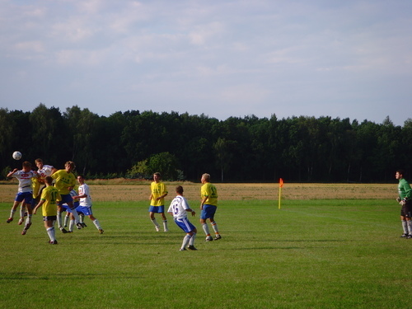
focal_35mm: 117
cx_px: 206
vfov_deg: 12.7
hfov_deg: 16.8
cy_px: 154
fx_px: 1393
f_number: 4.5
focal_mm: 19.8
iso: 80
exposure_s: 1/350
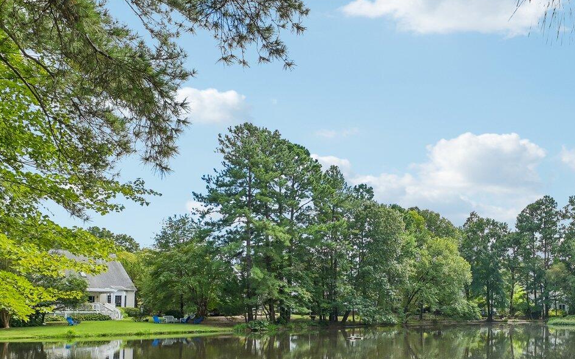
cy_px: 290
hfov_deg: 53.7
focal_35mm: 31
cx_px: 516
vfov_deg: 38.9
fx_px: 486
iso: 200
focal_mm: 14
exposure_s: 1/160
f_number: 9
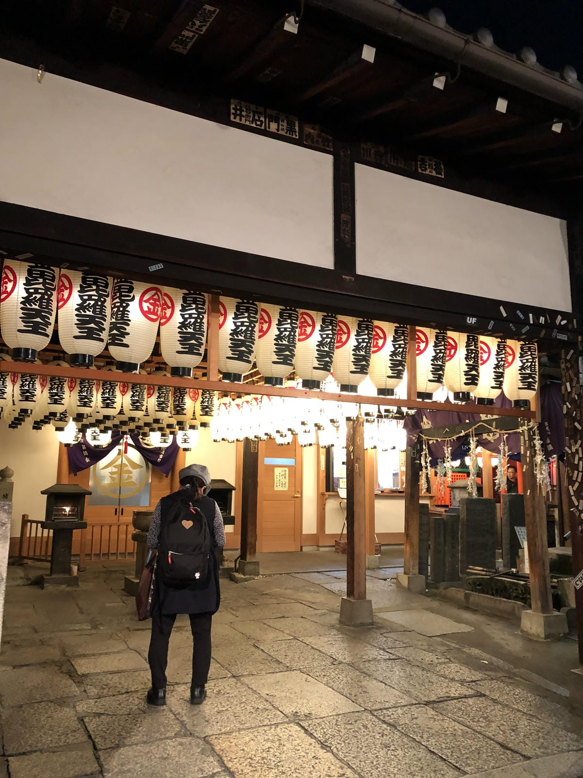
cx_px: 292
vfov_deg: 61.7
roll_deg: -0.9
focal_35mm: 29
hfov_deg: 48.2
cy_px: 389
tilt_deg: +8.3
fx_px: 651
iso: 100
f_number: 1.8
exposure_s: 1/12
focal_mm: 3.99
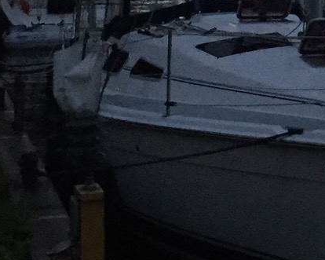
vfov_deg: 10.5
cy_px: -159
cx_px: 372
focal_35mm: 140
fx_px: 1346
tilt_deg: +4.1
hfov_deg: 13.4
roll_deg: +0.2
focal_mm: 4.15
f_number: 2.2
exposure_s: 1/17
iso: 250
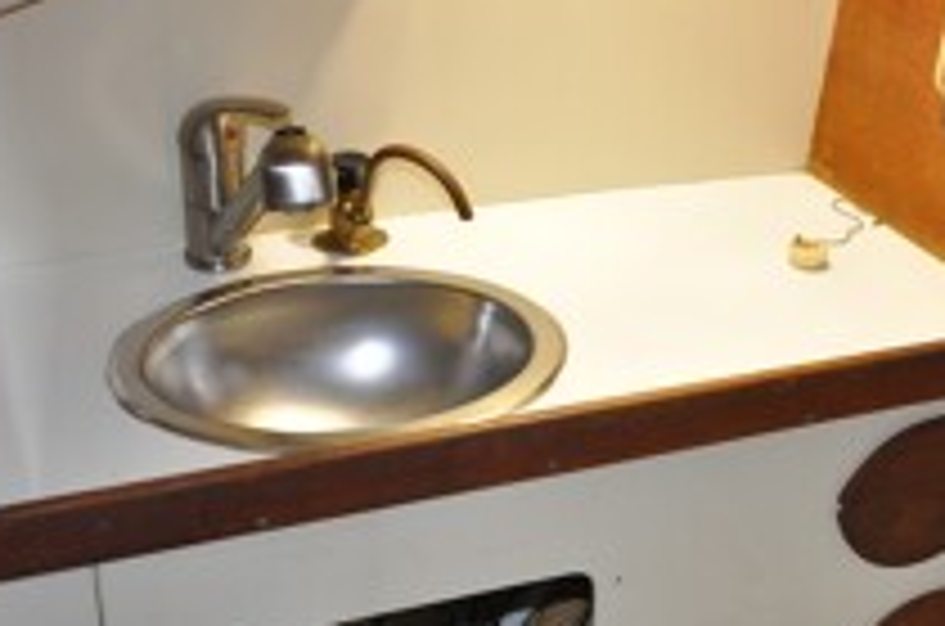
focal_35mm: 54
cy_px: 446
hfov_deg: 36.7
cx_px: 594
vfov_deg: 24.7
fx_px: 1414
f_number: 3.5
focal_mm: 18
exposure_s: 1/60
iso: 800
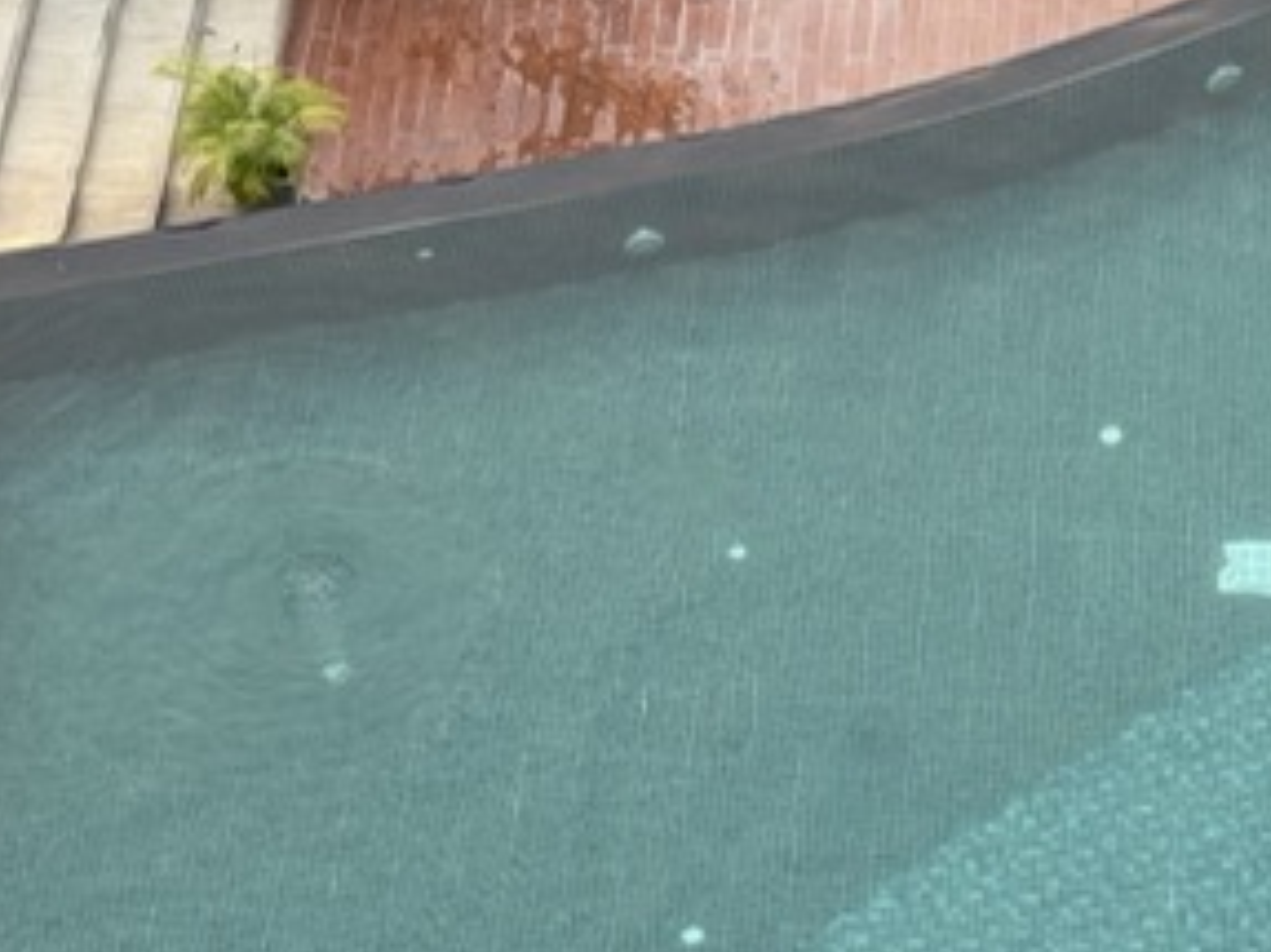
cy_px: 908
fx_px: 3927
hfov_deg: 17.7
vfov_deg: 13.7
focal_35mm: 107
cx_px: 1413
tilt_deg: -56.8
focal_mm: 6.76
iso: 100
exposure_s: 1/121
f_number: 1.78
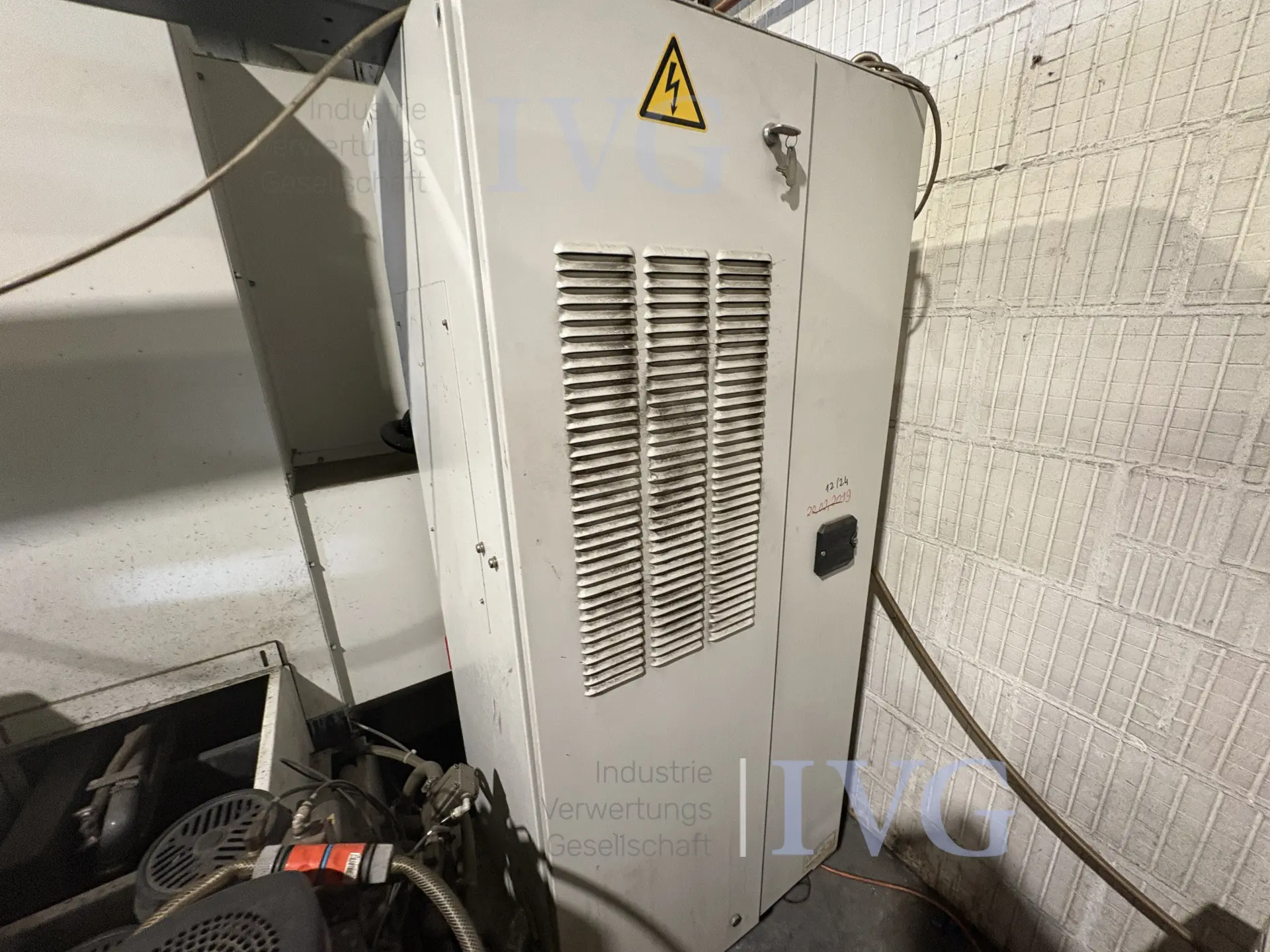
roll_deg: +1.6
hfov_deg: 102.1
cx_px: 635
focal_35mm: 14
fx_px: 514
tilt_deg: -16.1
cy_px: 476
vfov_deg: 85.7
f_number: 2.2
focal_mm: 2.22
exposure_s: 1/50
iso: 320
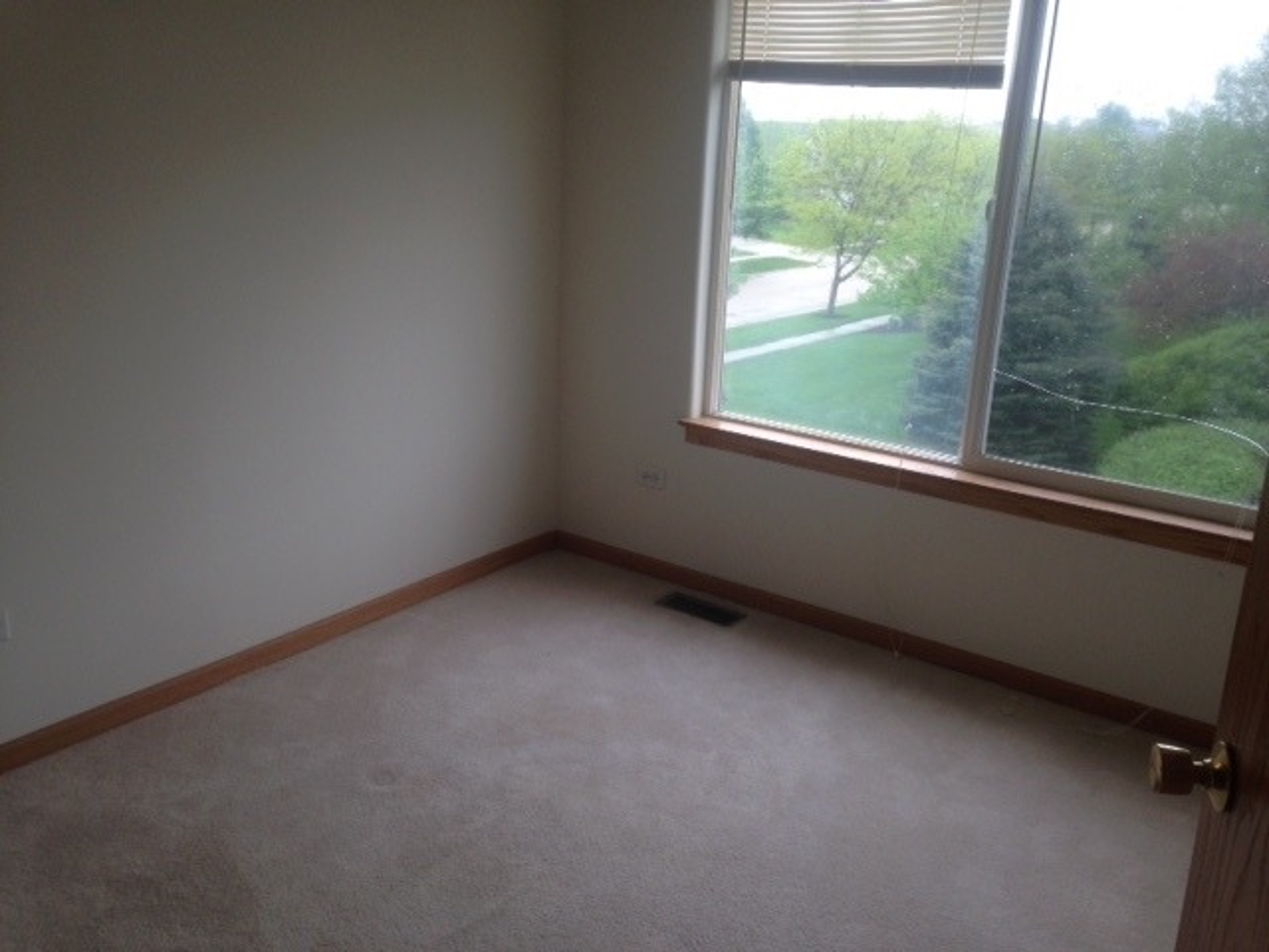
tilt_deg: -13.0
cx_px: 634
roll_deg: -0.6
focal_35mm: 33
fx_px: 1210
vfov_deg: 42.9
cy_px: 476
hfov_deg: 55.4
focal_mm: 4.12
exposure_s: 1/174
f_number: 2.4
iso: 50
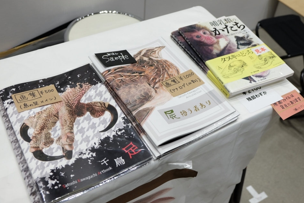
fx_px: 329
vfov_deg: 34.2
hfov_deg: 49.5
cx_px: 156
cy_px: 93
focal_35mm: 39
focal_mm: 24.3
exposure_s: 1/60
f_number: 3.2
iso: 320
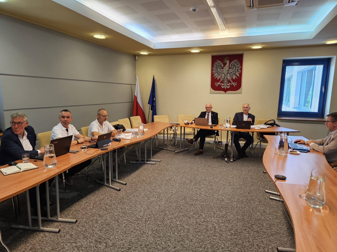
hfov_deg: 73.9
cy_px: 126
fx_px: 224
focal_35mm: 23
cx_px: 168
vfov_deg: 58.9
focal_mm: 5.4
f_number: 1.8
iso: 160
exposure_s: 1/100
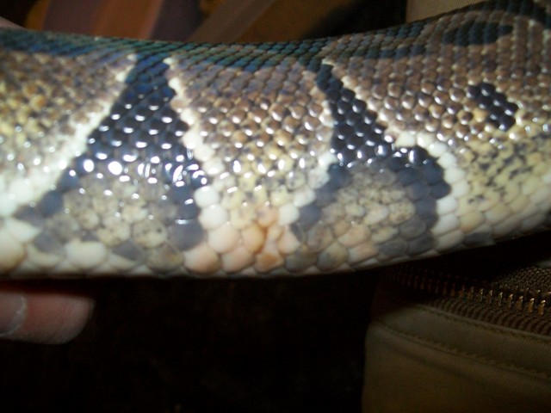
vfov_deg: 41.8
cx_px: 276
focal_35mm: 34
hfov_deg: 54.0
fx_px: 541
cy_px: 206
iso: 160
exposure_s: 1/60
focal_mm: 6.1
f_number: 2.7
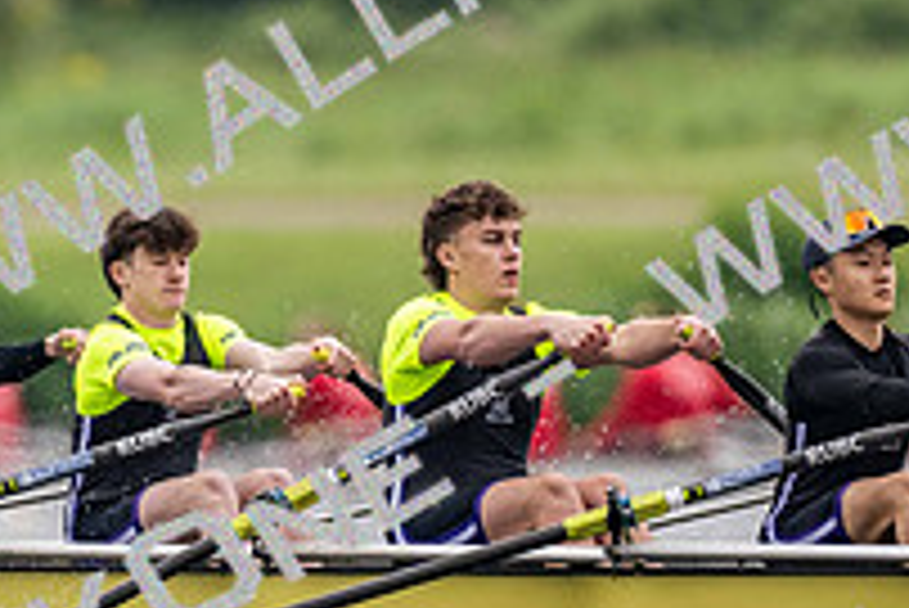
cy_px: 403
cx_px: 320
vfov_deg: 0.8
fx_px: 43561
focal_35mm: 1724
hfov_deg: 1.2
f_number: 4
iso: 1800
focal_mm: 600
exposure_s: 1/2000
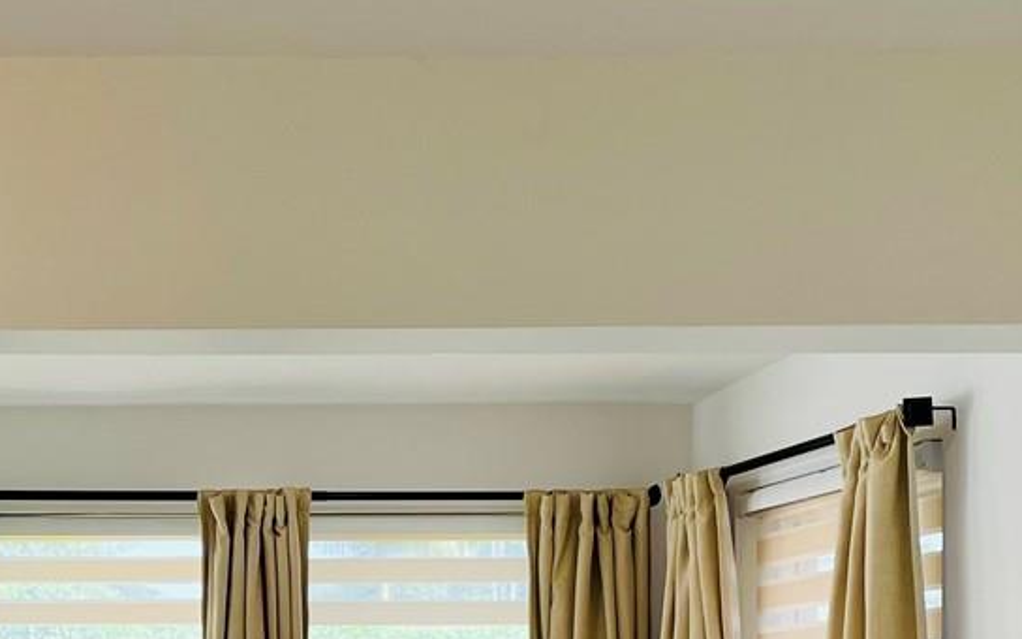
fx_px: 2256
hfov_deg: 24.4
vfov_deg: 15.6
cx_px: 11
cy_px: 752
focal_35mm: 81
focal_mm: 4.2
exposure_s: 1/120
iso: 32
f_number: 1.6
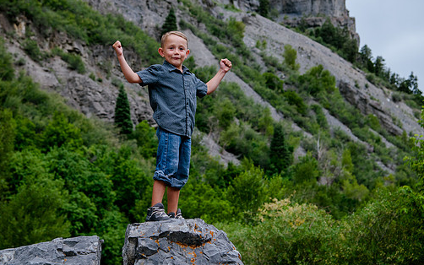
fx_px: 890
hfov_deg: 26.8
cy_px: 96
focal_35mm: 77
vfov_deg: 16.9
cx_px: 198
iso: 400
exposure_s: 1/250
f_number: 5
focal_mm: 62
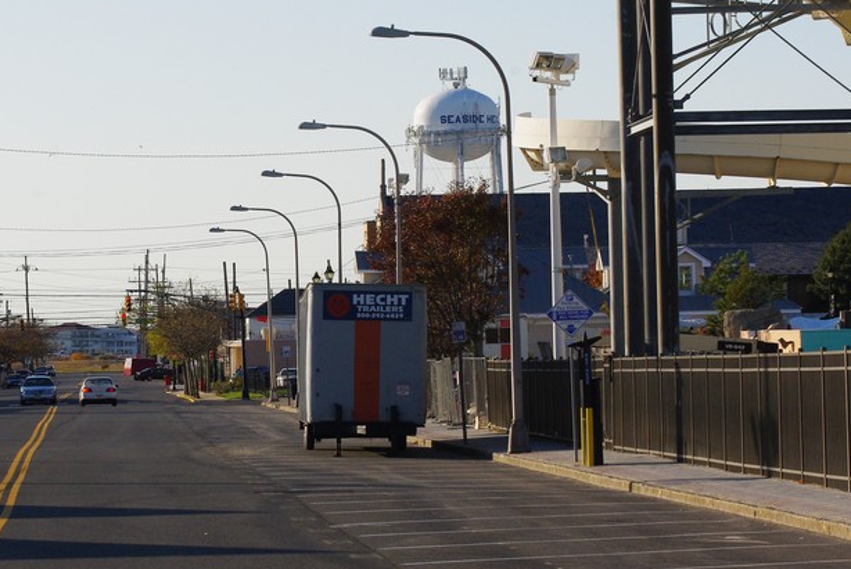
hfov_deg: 12.0
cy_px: 365
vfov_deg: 8.0
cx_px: 299
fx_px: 4047
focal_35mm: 171
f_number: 11
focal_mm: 70
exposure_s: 1/350
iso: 400
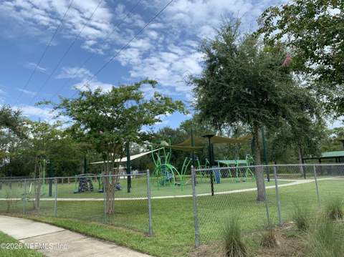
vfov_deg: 53.0
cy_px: 128
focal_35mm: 26
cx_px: 172
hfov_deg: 67.4
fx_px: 258
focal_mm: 4.25
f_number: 1.8
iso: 25
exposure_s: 1/1634
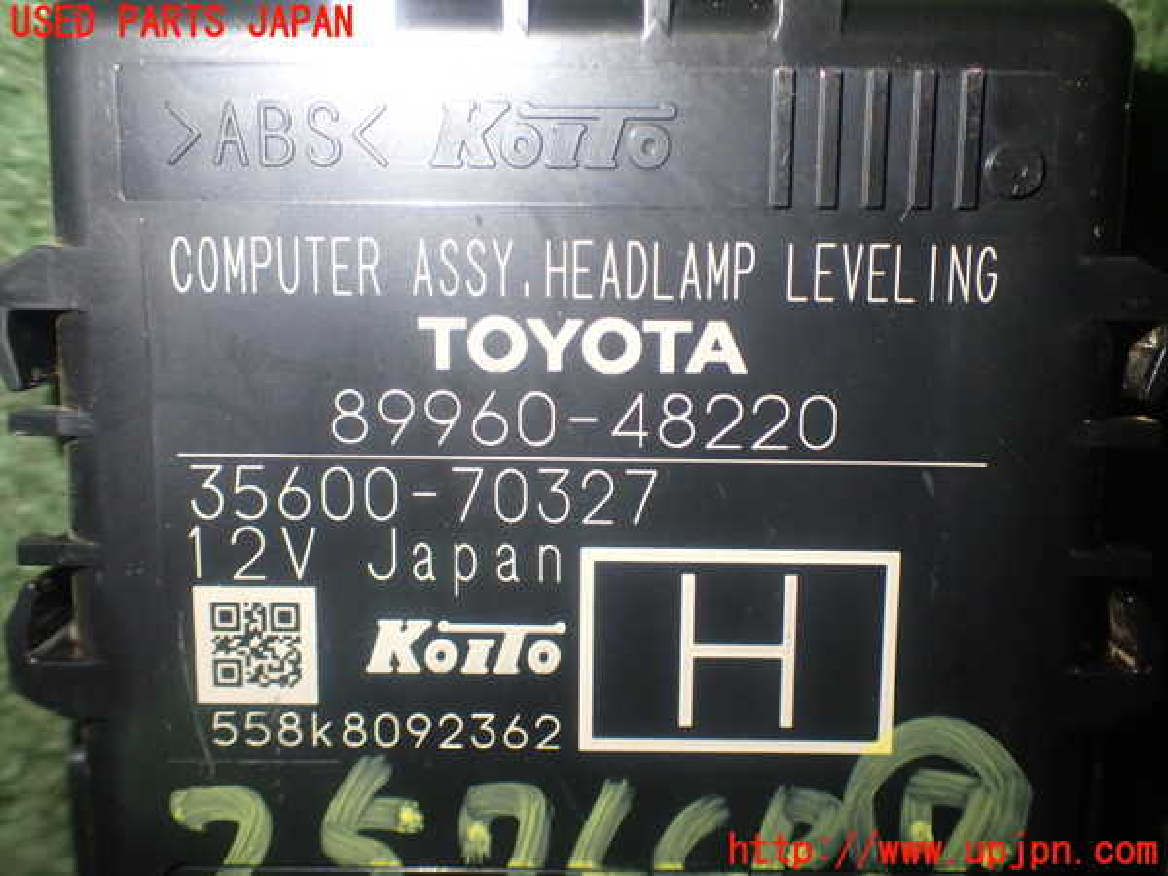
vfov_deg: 37.7
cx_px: 584
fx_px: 1282
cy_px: 438
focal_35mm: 38
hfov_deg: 49.0
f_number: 2.7
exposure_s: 1/40
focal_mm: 6.83
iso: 320
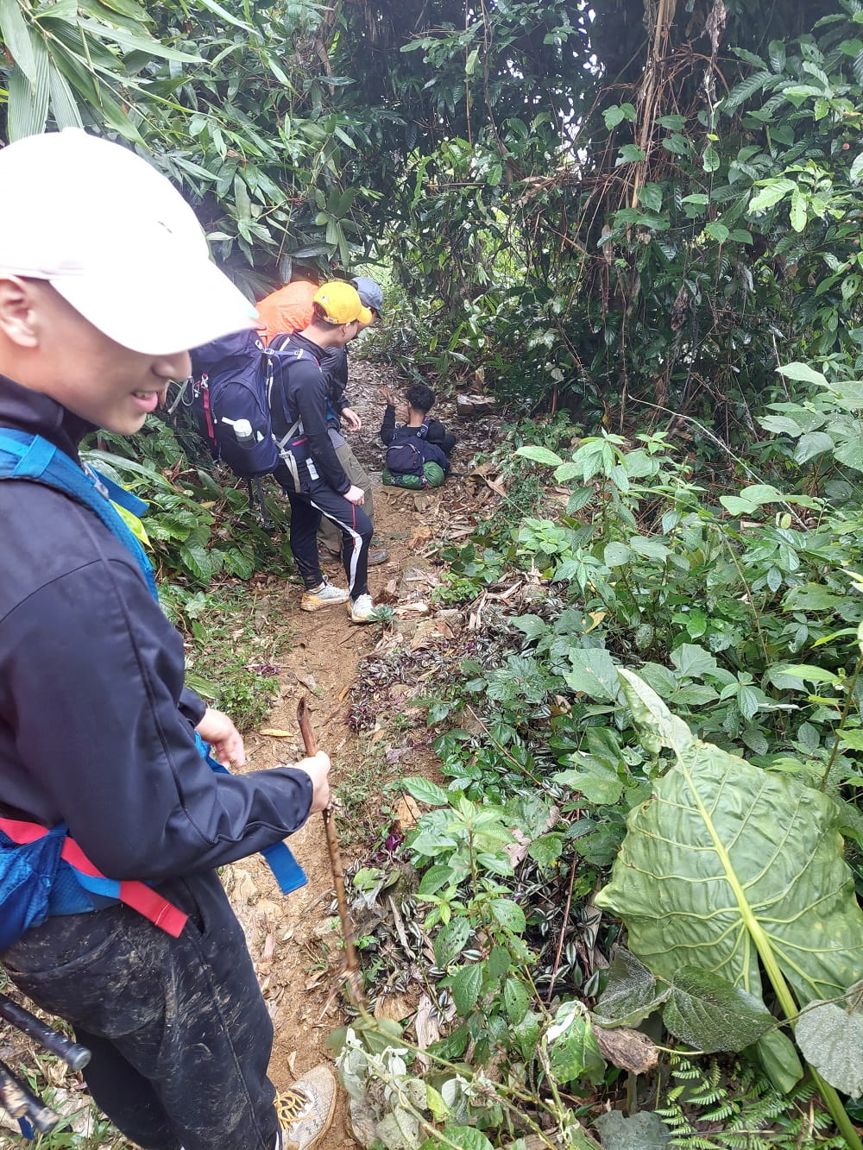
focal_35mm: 25
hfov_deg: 54.9
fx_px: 831
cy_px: 575
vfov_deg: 69.4
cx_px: 432
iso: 80
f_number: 1.8
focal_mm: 5.23
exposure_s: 1/50
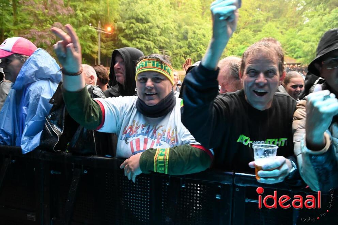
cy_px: 112
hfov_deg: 65.5
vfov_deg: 46.3
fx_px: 263
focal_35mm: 28
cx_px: 169
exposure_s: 1/100
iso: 12800
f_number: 5.6
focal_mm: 28
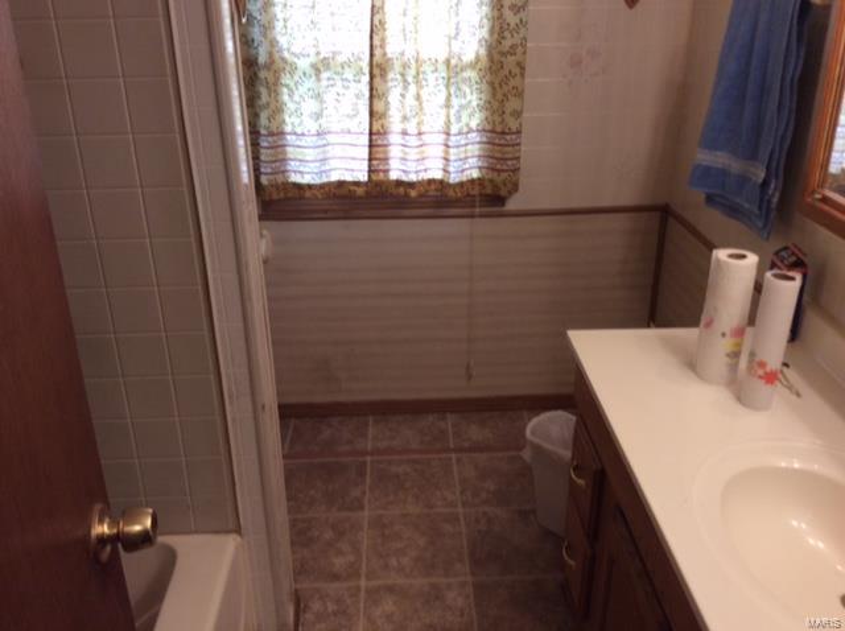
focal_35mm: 32
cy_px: 316
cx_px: 422
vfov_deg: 44.1
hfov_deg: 56.9
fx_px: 780
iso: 50
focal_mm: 3.3
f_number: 2.4
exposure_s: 1/24
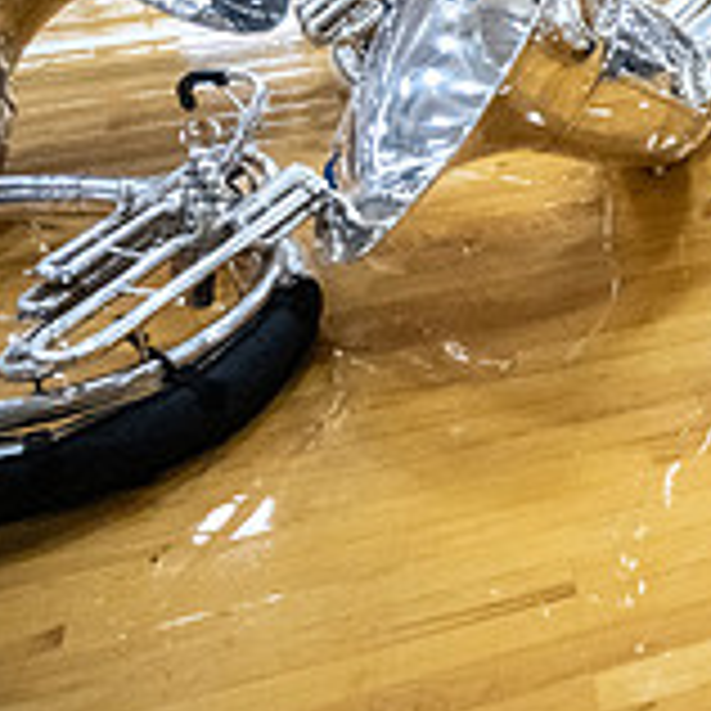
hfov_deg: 18.1
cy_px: -47
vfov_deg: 22.0
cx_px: 1292
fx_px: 1743
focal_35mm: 75
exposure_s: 1/800
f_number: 4
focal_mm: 24
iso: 10000
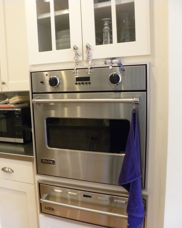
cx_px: 55
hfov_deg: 42.5
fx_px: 229
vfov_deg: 52.8
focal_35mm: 34
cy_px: 114
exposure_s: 1/29.4
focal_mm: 4.6
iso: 400
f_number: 2.8
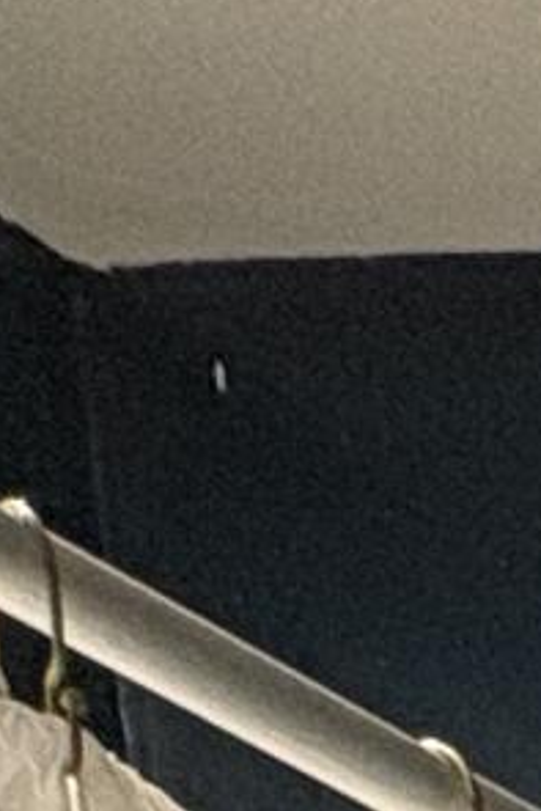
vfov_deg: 8.5
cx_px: 2548
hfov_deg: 6.3
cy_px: 3074
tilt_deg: -15.0
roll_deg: -4.8
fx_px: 3332
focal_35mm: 148
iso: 250
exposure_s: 1/60
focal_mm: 2.22
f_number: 2.2
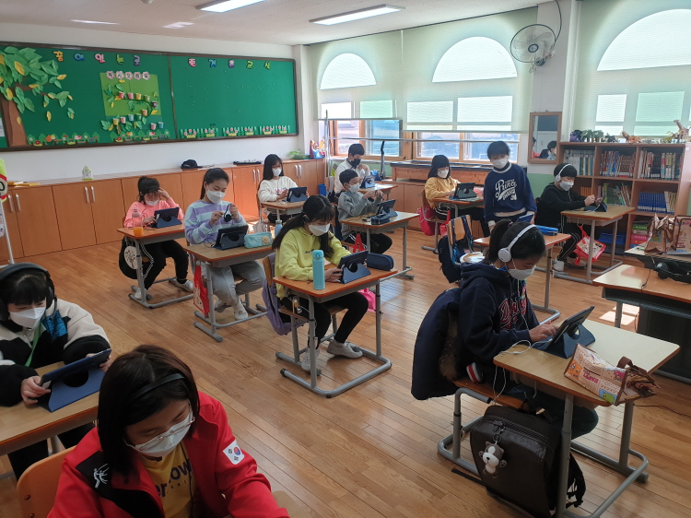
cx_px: 346
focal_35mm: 26
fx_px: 519
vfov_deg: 53.0
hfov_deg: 67.3
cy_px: 259
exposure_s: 1/120
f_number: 2.4
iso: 50
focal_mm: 4.3
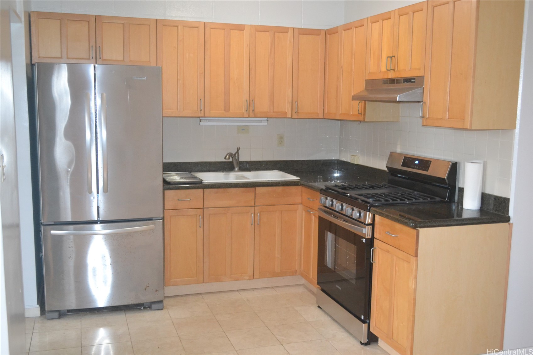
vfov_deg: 36.9
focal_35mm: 36
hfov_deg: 53.1
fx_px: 533
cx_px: 266
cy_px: 178
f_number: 4
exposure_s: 1/60
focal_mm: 24
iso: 2500
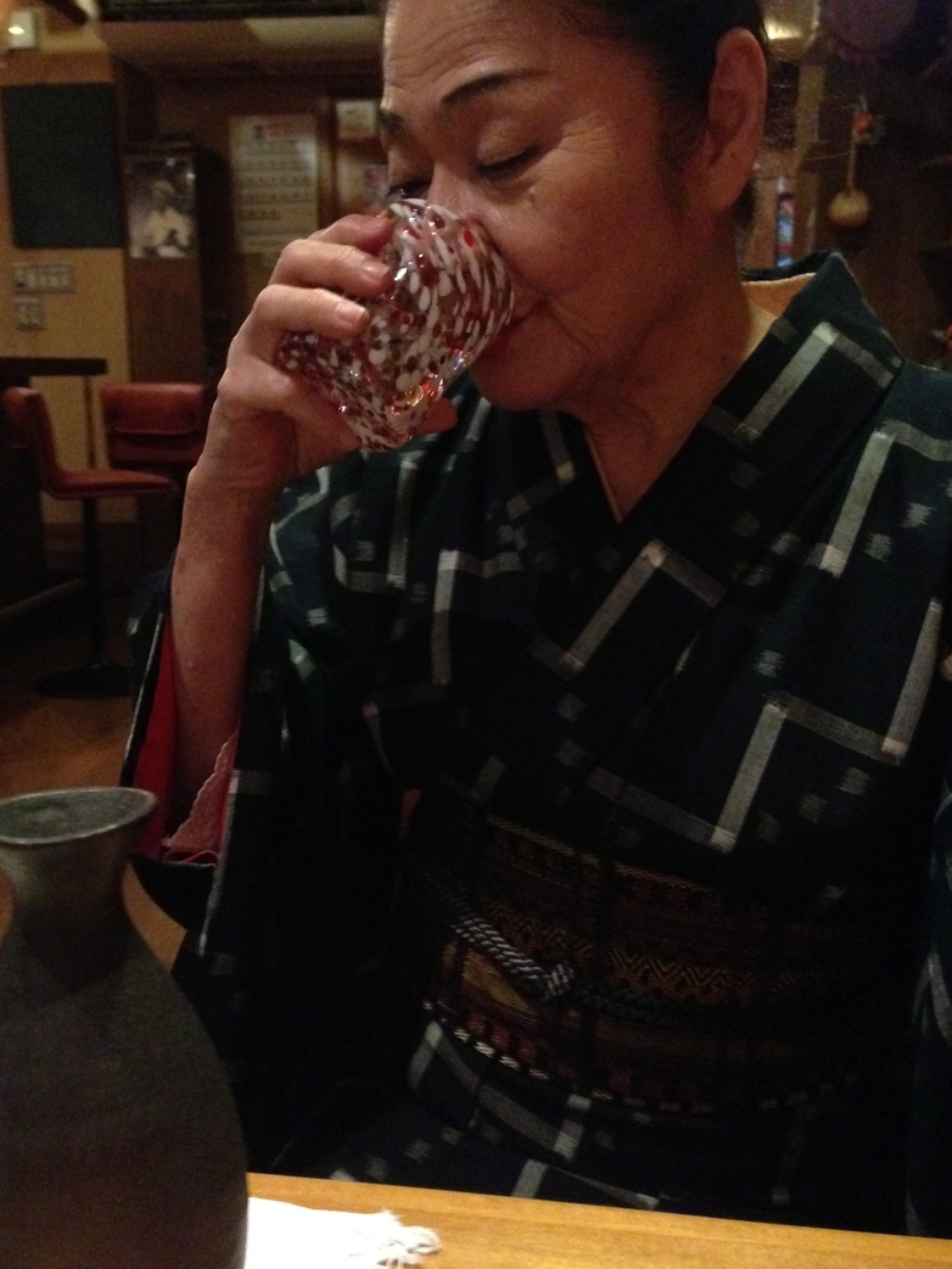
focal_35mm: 38
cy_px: 631
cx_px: 457
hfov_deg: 37.7
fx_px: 1393
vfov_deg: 49.0
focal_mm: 4.12
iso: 800
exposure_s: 1/15
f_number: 2.4
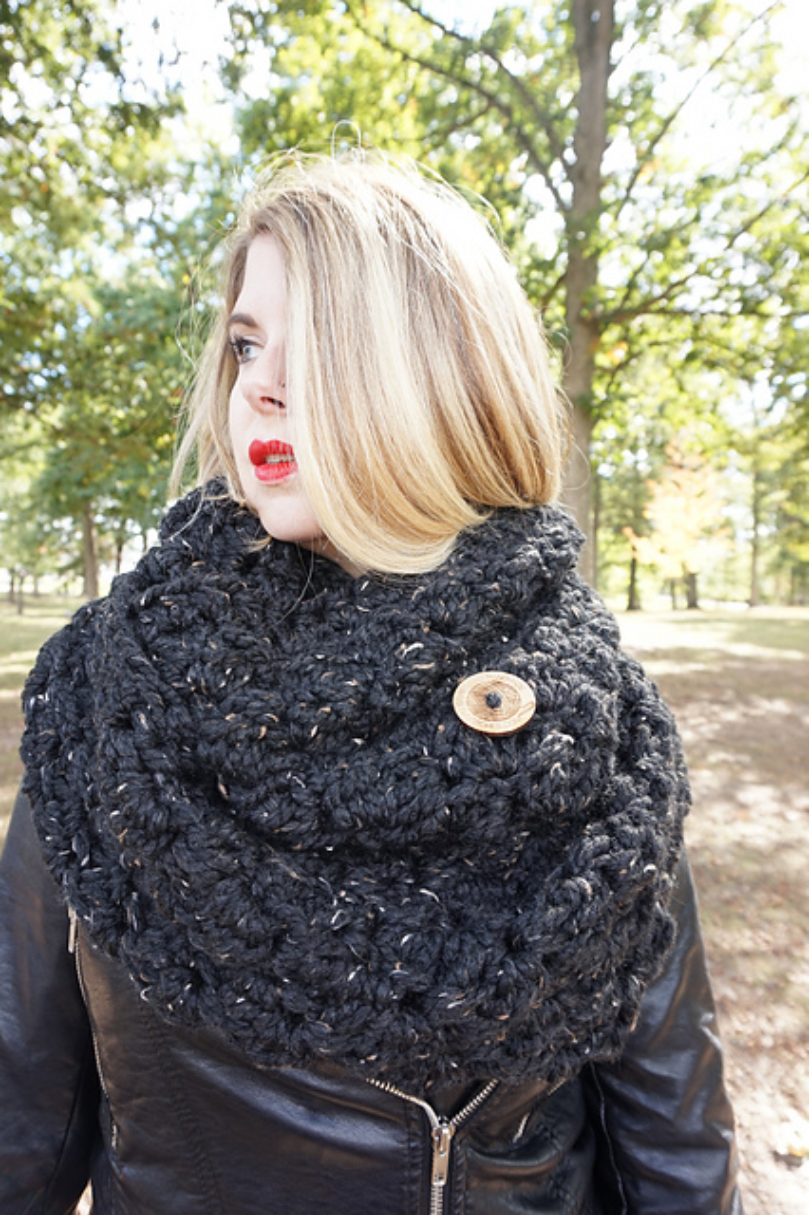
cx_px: 404
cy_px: 608
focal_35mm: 24
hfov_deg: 53.1
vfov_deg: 73.8
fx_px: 810
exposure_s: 1/60
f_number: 5
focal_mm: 16
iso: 160
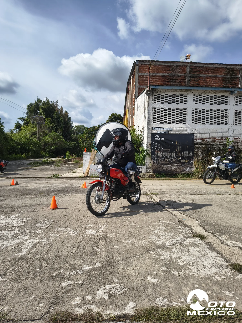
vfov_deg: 71.6
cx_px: 121
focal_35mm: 24
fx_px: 224
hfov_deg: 56.8
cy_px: 162
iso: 101
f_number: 1.8
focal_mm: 5.56
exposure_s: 1/2197
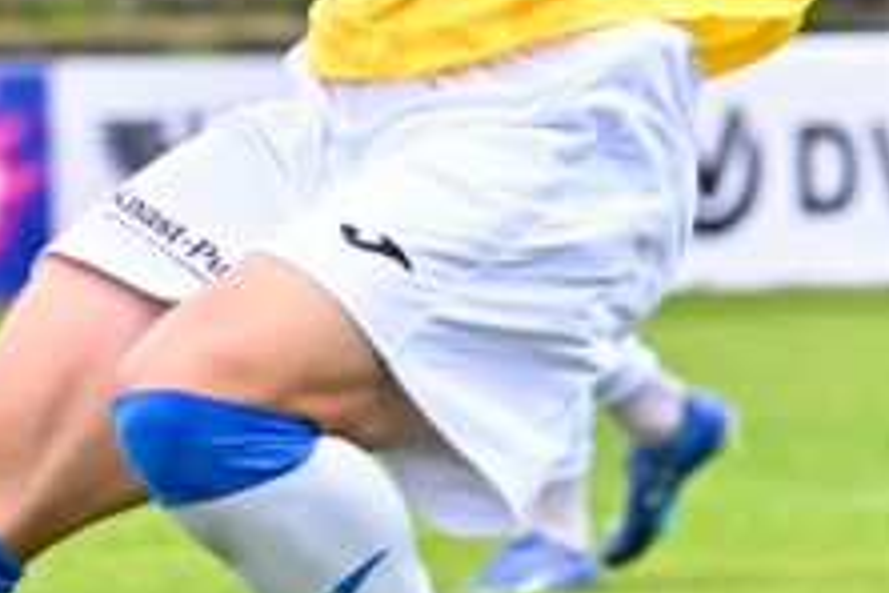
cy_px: 150
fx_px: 15927
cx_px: -236
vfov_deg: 2.1
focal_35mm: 645
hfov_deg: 3.2
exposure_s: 1/1600
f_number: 5
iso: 2000
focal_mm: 140
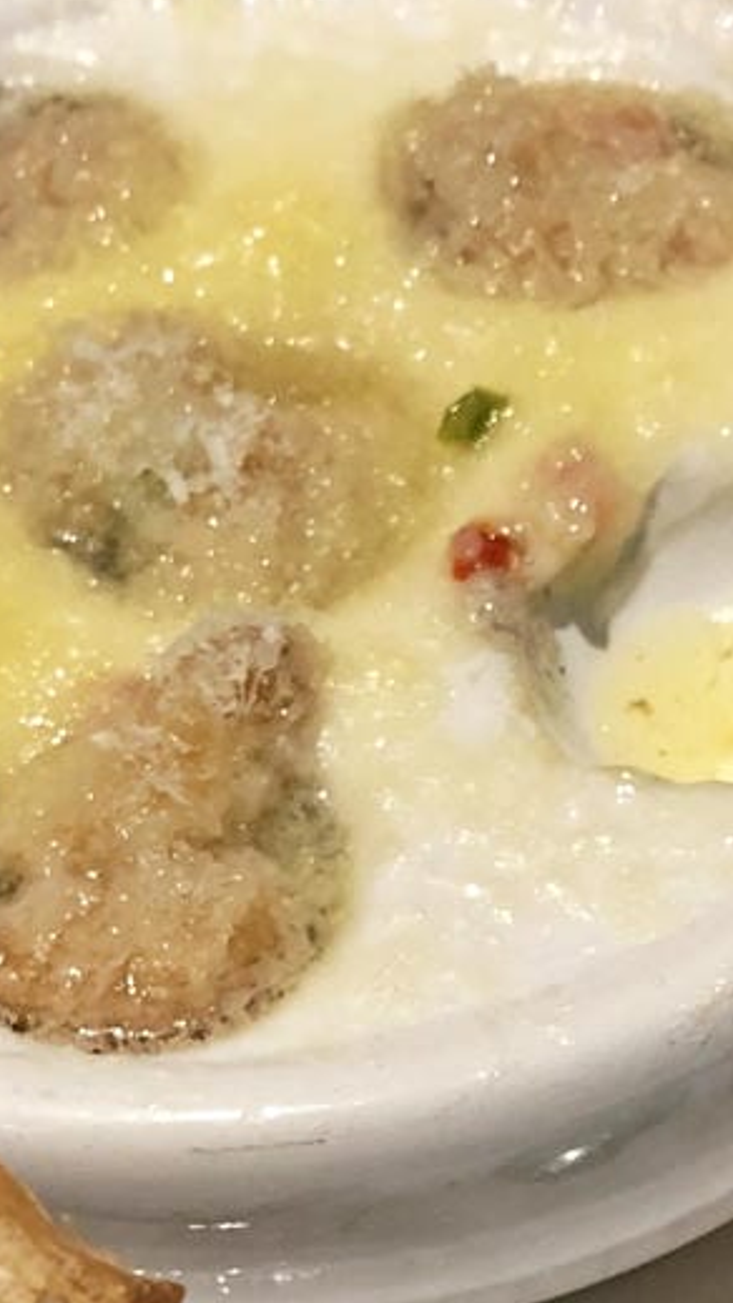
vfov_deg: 22.4
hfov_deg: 12.9
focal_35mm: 94
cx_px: 233
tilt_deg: -52.9
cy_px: 1024
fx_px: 3247
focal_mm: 3.99
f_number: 1.8
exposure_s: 1/15
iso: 40
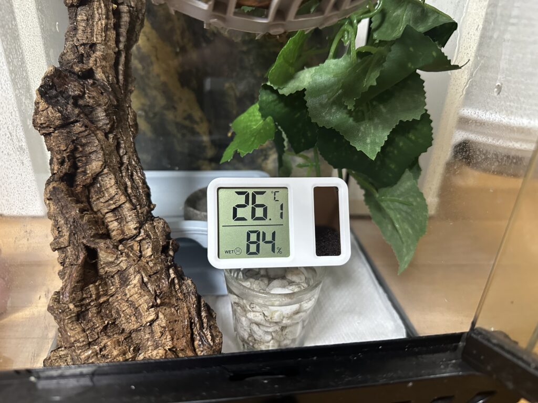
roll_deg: -2.2
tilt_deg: -28.1
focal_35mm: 24
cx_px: 269
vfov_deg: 56.8
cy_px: 202
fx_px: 373
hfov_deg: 71.6
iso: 640
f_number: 1.78
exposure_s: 1/60
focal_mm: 6.86
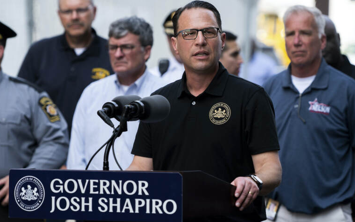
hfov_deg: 14.5
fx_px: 1393
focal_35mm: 144
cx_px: 176
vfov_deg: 9.1
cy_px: 107
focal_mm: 140
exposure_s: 1/800
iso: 200
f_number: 4
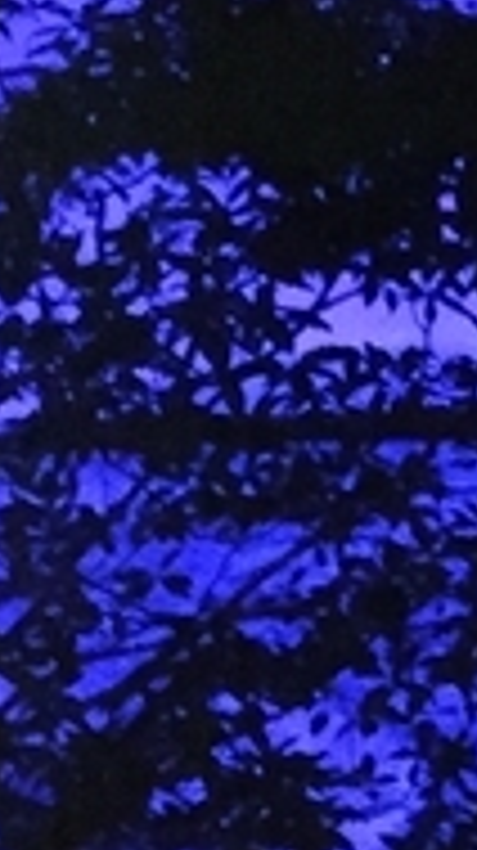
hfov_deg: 4.7
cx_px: 2632
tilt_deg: +5.3
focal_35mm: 201
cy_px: 121
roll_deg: -0.8
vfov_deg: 10.7
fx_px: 4530
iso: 640
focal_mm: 4.15
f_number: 2.2
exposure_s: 1/15
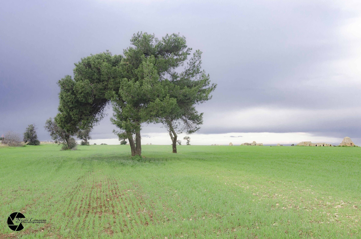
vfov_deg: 36.7
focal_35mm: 36
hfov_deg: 53.2
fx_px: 360
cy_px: 120
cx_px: 180
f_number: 8
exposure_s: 1/125
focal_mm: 24
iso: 400
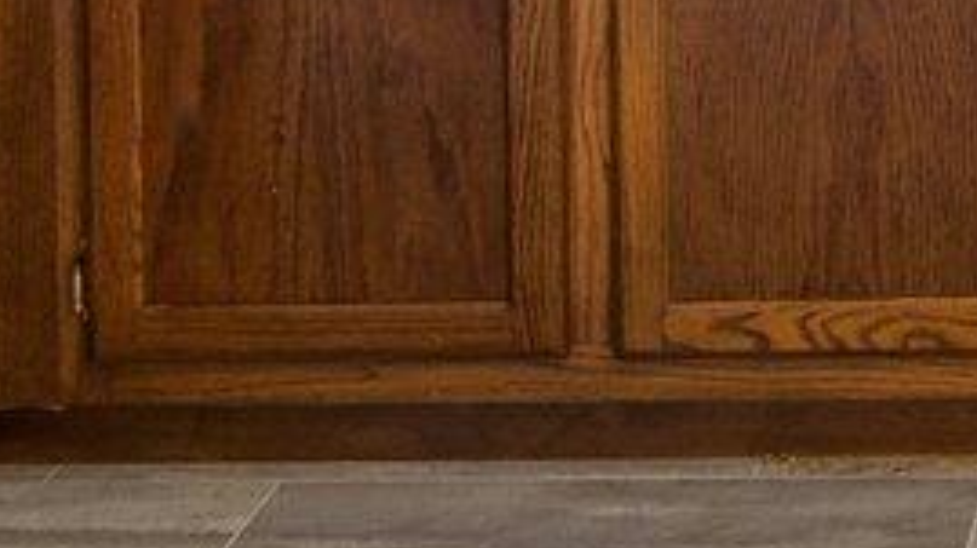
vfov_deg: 9.2
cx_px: 1409
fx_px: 3004
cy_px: -853
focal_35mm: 116
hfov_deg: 16.9
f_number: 4
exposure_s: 1/13
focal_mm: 7
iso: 320
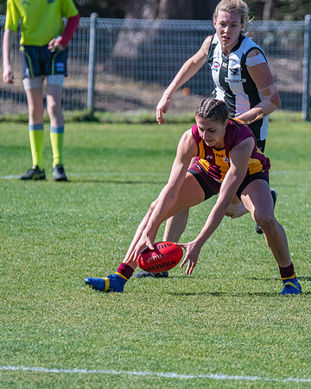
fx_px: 11434
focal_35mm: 994
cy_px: 199
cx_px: 271
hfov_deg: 1.6
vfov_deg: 1.9
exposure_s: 1/2500
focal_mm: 460
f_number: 8
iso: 800
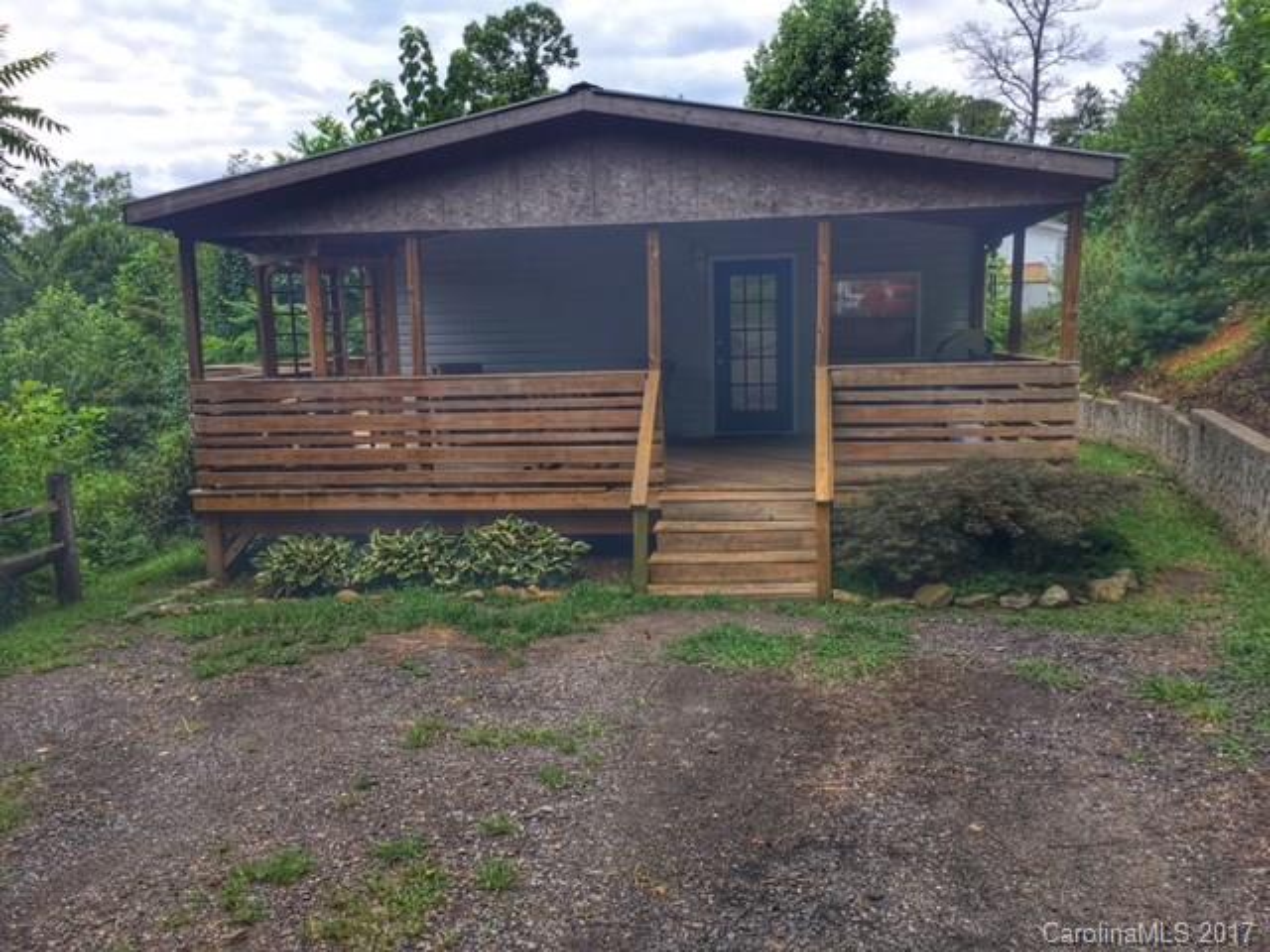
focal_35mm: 29
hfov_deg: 61.7
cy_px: 476
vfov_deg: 48.2
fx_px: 1064
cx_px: 635
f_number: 2.2
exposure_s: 1/120
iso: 25
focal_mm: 4.15
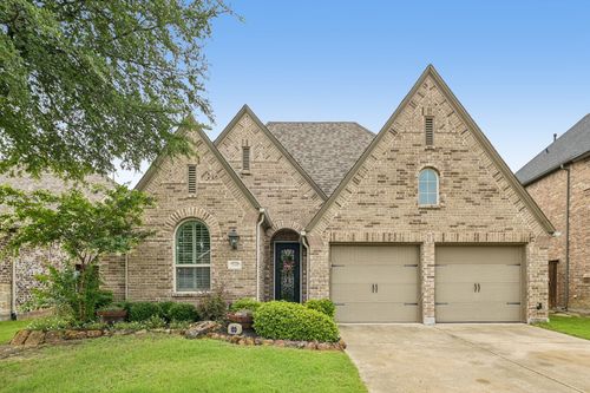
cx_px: 295
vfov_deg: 61.9
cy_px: 196
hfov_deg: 84.0
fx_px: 328
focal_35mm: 20
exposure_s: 1/500
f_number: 8
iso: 400
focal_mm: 20
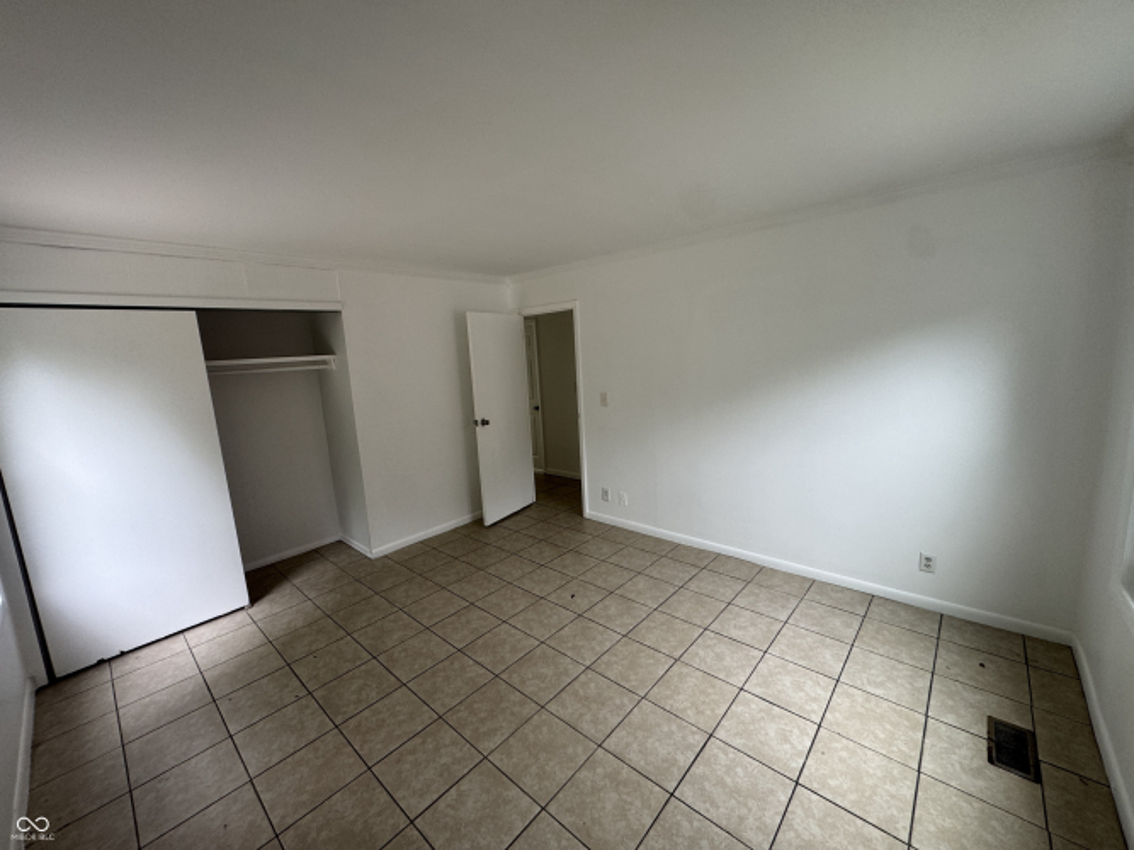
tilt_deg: -8.9
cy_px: 425
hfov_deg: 102.1
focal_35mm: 14
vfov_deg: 85.7
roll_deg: +3.5
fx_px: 459
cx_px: 567
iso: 80
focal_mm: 2.22
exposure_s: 1/99
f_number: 2.2
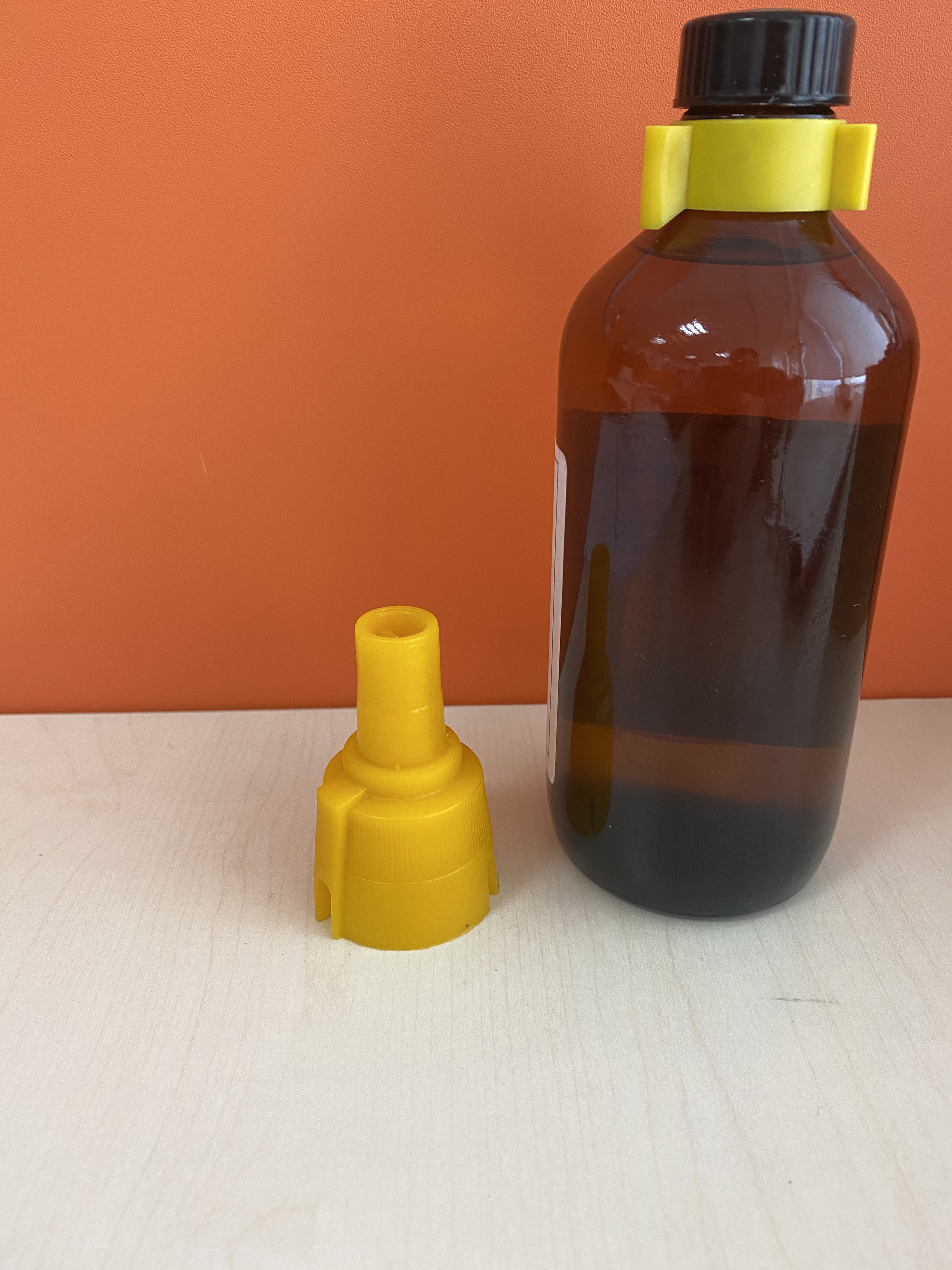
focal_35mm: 26
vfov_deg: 67.3
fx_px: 953
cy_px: 635
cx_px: 476
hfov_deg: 53.1
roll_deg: +0.4
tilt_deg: -25.5
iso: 100
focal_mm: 4.25
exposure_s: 1/50
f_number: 1.8
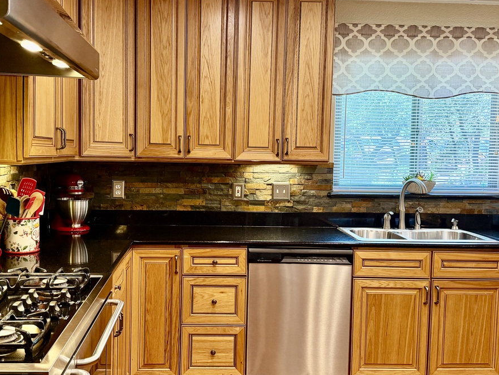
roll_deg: -0.2
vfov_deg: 36.8
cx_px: 231
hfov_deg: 47.8
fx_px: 562
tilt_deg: -2.4
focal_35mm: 39
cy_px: 193
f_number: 1.78
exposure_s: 1/120
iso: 320
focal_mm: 6.76
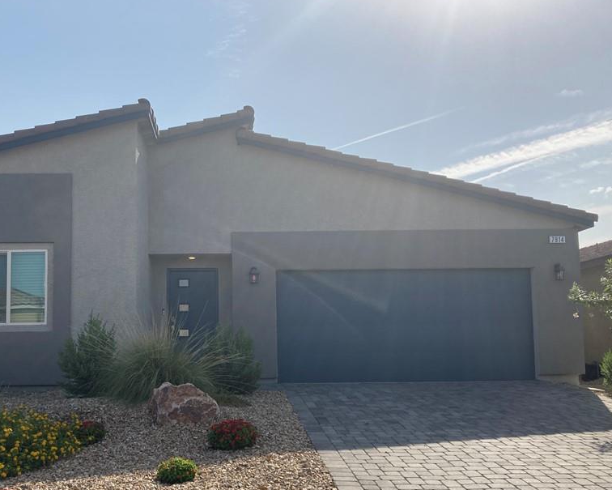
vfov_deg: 40.0
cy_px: 288
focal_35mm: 37
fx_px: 670
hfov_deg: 48.9
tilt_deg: +5.6
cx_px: 255
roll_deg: -0.4
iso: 25
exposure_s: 1/3690
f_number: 1.8
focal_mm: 3.99
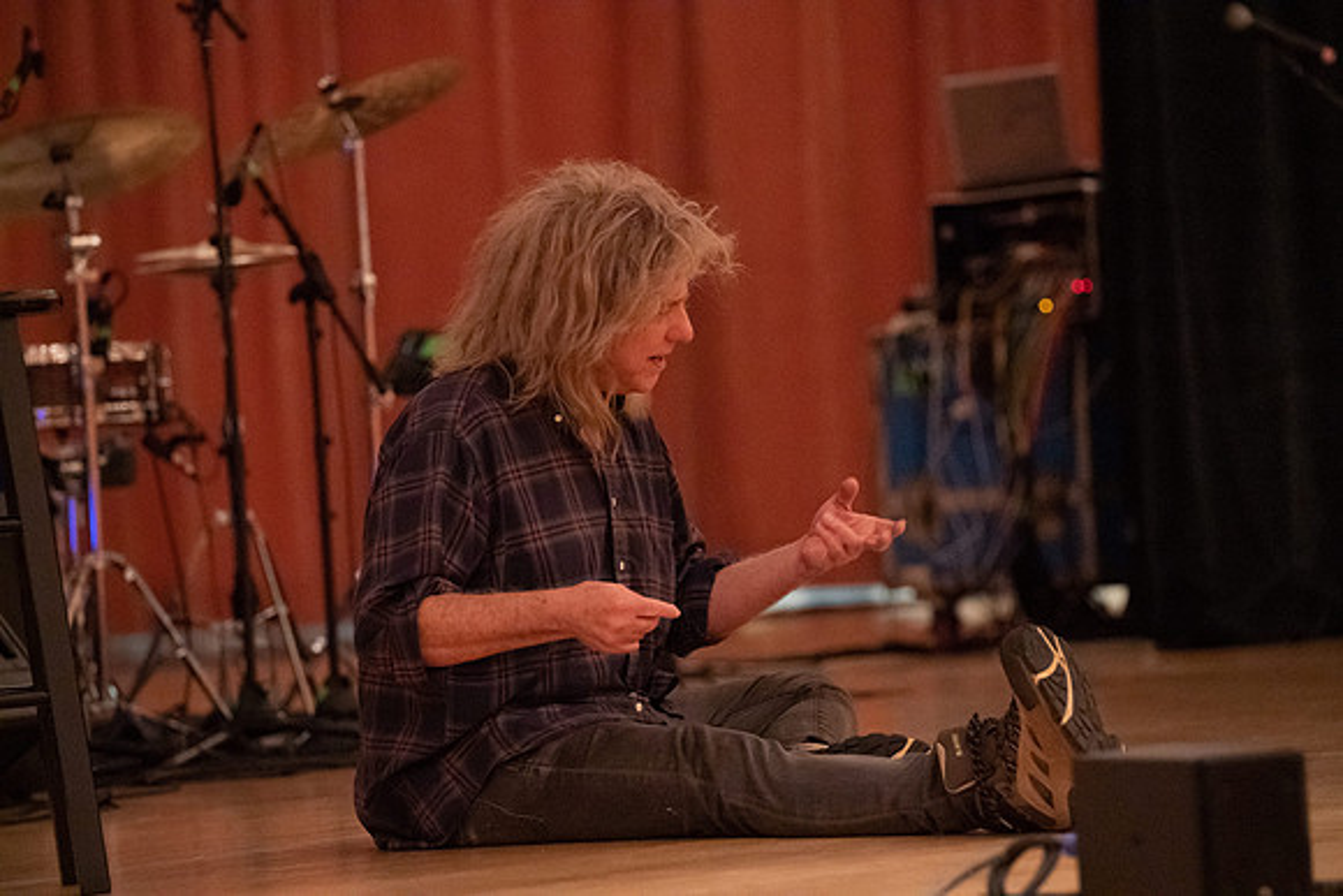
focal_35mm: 200
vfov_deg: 6.9
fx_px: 7463
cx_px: 672
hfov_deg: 10.3
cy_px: 448
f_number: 4.5
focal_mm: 200
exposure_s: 1/160
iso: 20000
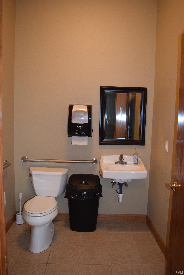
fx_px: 207
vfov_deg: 67.4
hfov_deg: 47.9
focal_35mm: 27
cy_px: 138
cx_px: 92
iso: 2000
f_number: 3.5
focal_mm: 18
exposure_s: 1/60
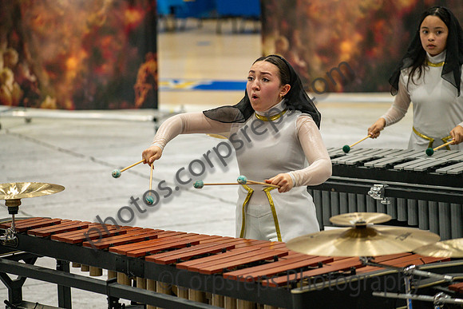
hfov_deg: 12.4
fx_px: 2122
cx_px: 232
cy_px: 154
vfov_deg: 8.3
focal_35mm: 165
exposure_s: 1/500
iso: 2200
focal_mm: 165
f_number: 4
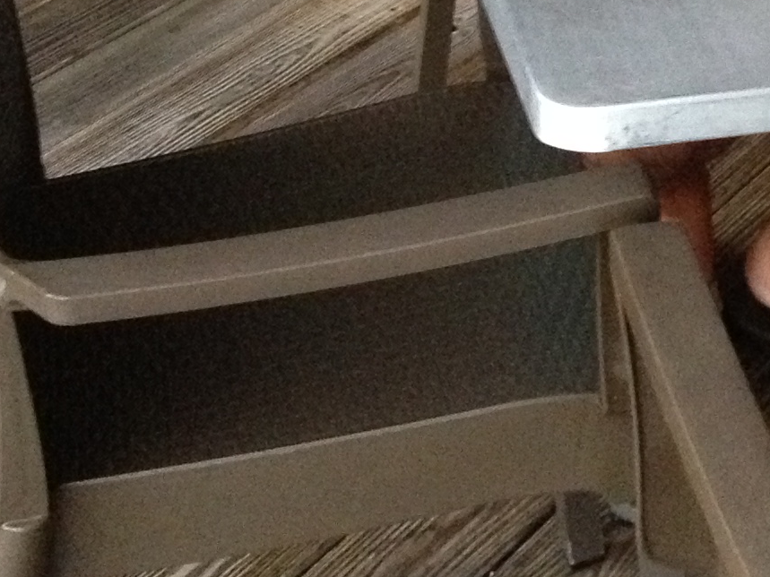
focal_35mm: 133
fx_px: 2958
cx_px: 848
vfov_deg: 10.4
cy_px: -494
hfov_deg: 14.5
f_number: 2.4
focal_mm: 4.28
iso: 400
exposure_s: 1/15
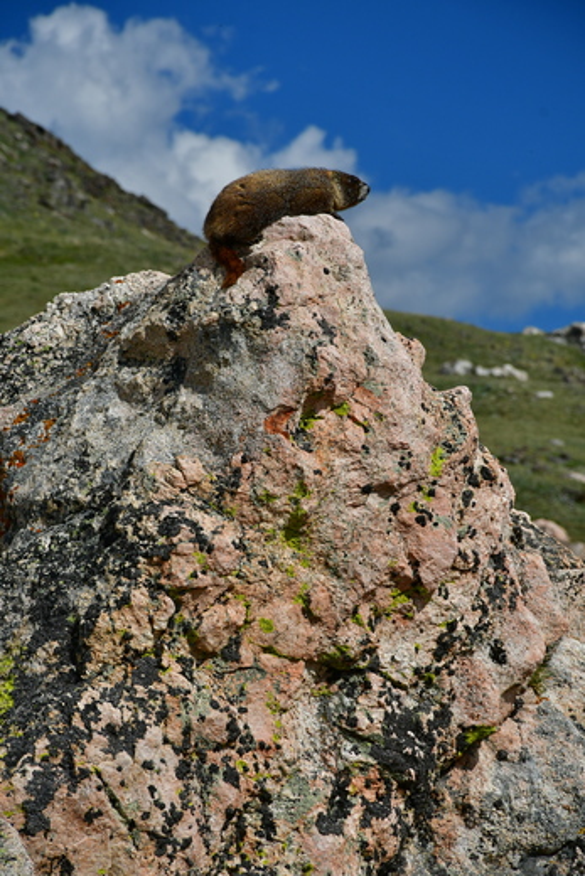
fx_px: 5115
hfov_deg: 6.5
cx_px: 292
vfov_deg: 9.8
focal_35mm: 210
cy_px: 438
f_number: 10
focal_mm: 140
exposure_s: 1/500
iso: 200
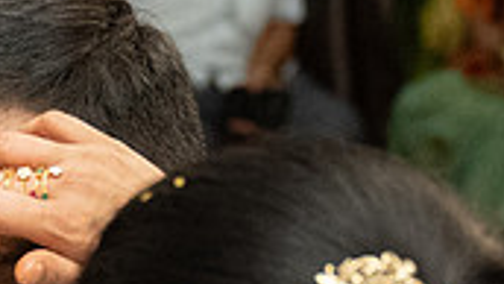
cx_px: 26
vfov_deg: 3.2
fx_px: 5068
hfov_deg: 5.7
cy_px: 799
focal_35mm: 379
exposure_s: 1/160
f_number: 3.5
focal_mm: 45
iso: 1000
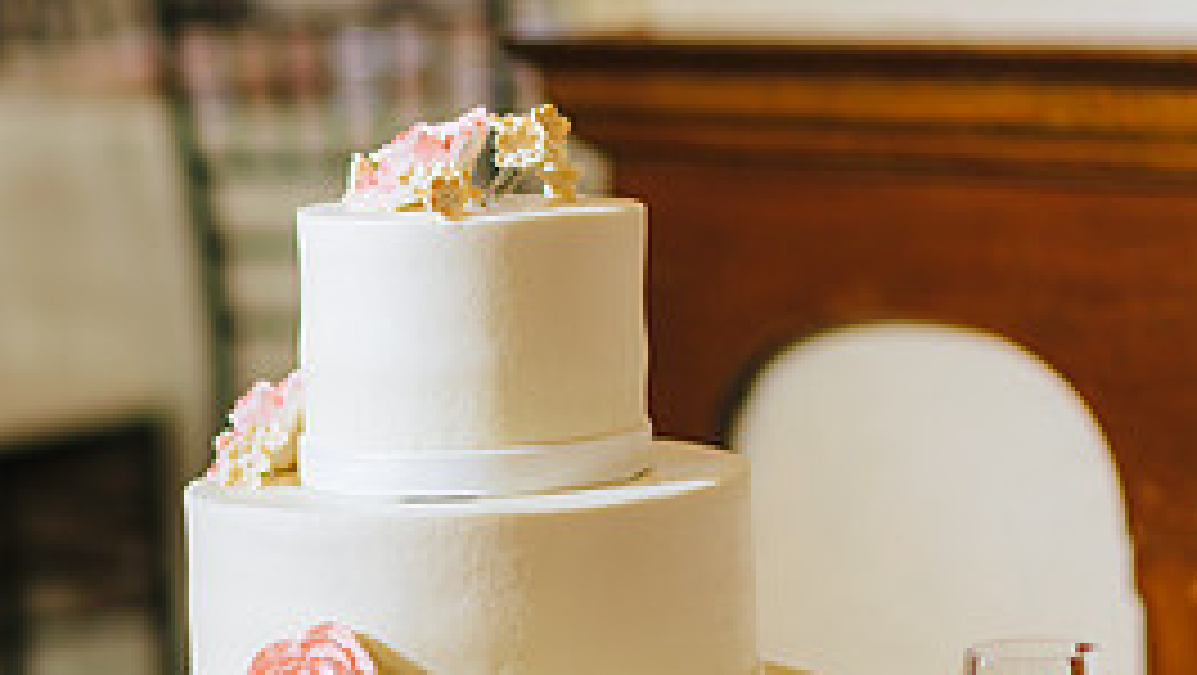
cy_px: 758
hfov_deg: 11.1
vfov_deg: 6.2
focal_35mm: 194
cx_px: 292
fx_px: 6161
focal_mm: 85
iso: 200
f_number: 2.2
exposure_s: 1/160
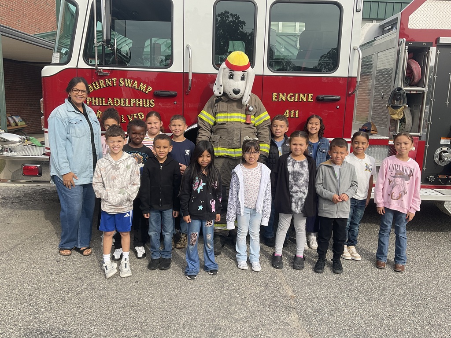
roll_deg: -2.3
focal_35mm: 29
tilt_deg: -9.8
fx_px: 378
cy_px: 169
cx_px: 226
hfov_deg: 61.7
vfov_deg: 48.2
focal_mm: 3
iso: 16
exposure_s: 1/842
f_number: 1.8
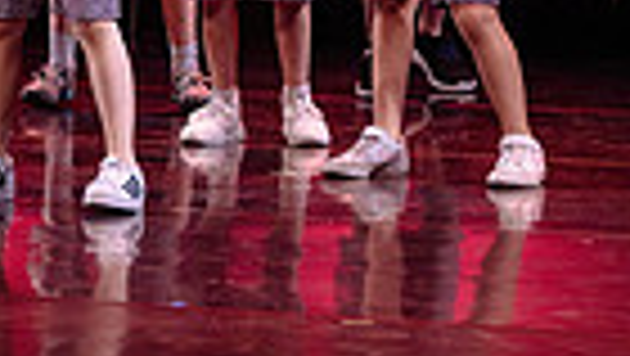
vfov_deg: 2.6
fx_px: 7690
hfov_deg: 4.7
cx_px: 266
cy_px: -501
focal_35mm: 460
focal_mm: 92
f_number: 2.8
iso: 1600
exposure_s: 1/320
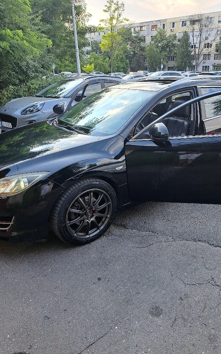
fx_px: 251
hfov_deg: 47.4
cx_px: 128
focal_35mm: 26
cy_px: 175
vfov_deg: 70.4
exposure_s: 1/130
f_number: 1.8
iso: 50
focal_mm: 5.23
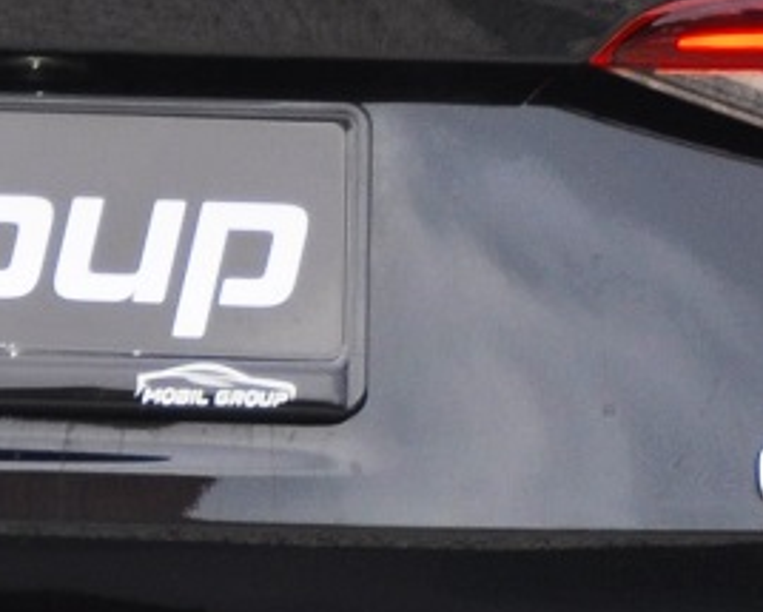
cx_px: -214
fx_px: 10806
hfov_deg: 4.0
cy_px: 58
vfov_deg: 3.2
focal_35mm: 478
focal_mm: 48
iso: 250
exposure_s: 1/125
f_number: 5.6
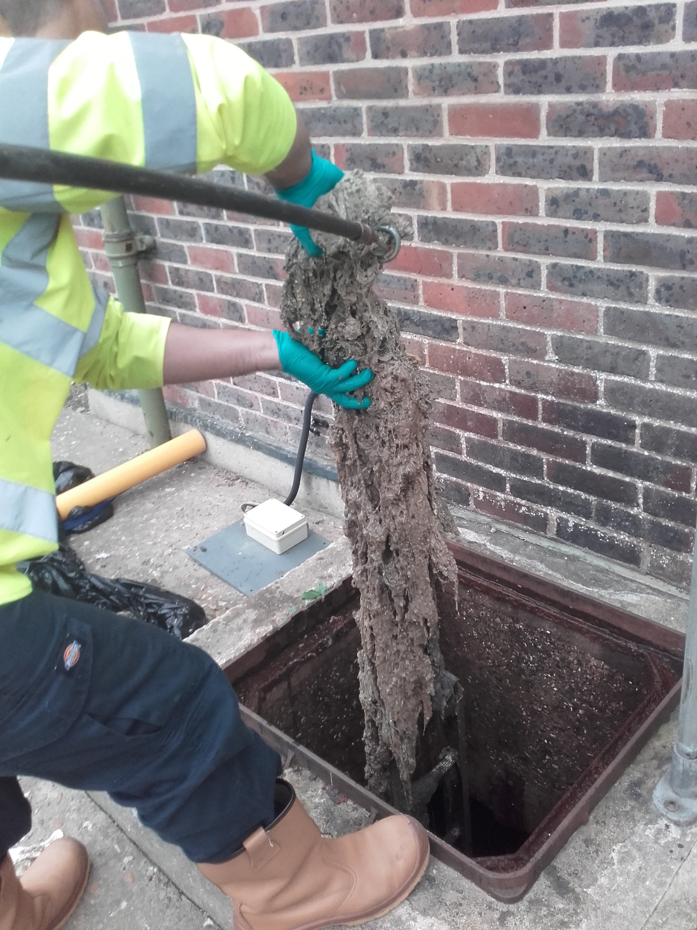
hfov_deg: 45.4
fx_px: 832
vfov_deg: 58.4
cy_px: 465
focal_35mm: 31
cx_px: 348
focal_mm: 3.31
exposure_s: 1/33
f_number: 2.2
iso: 90
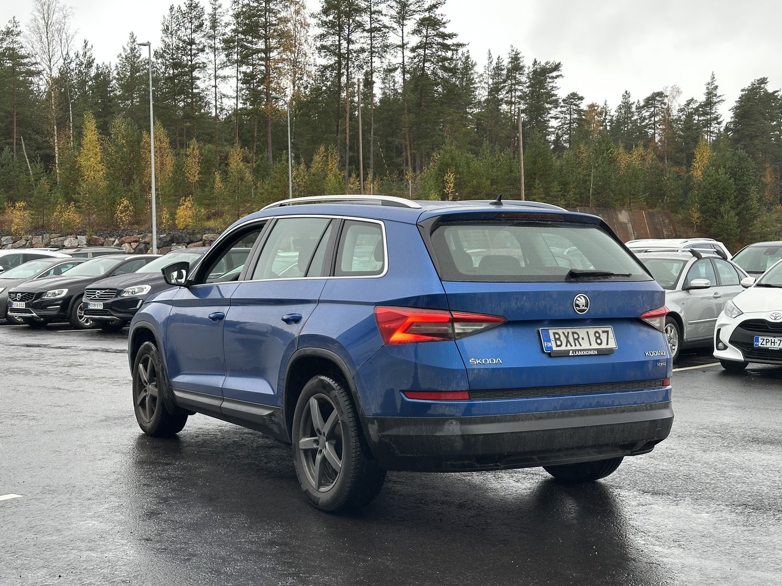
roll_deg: +0.3
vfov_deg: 30.3
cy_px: 293
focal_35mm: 48
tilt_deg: -1.6
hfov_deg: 39.7
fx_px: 1084
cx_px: 391
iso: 64
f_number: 1.78
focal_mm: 6.86
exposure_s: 1/134
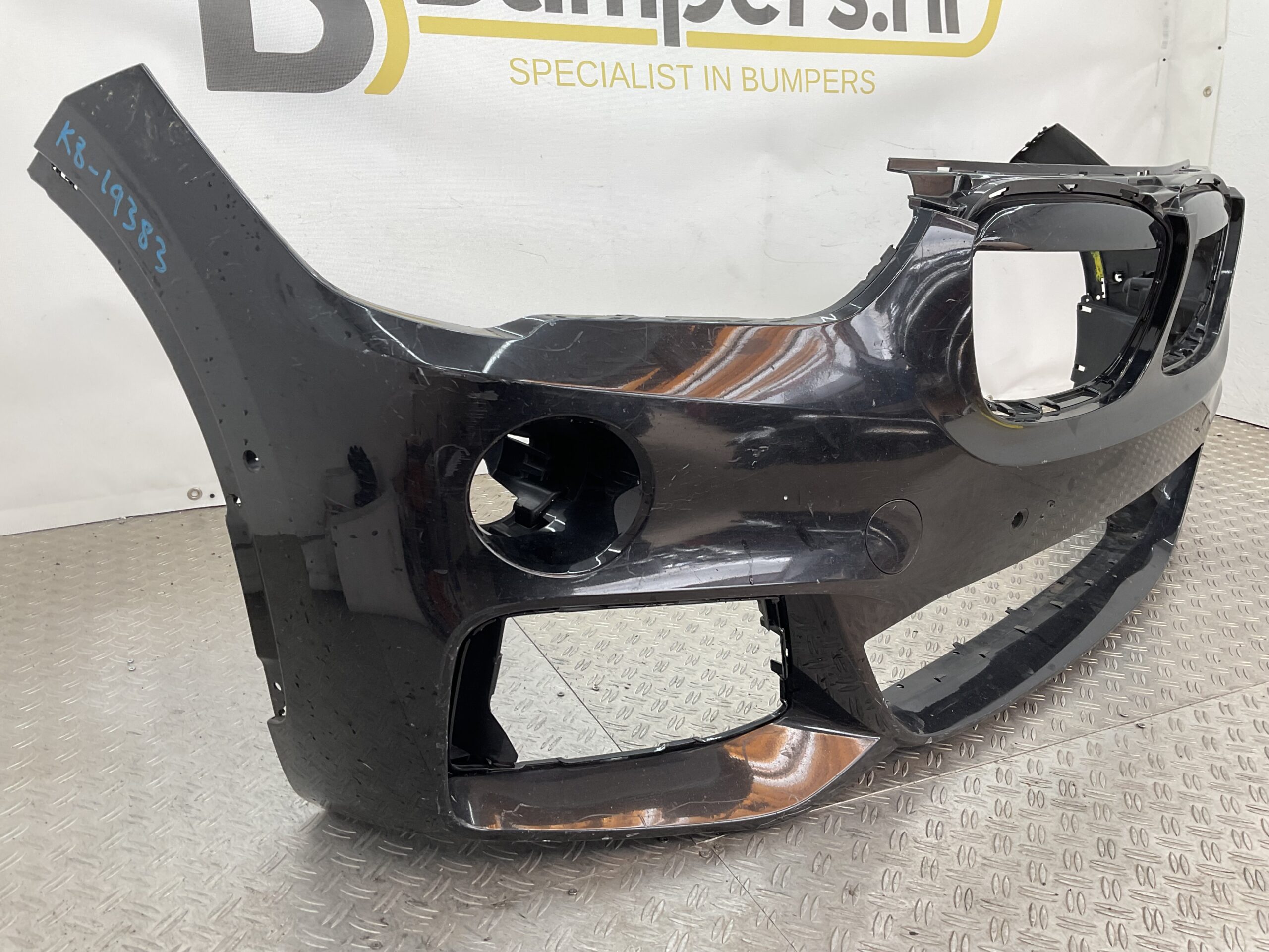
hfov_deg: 61.7
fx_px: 1063
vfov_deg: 48.2
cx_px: 634
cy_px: 476
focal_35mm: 29
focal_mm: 3
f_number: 1.8
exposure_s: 1/100
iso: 25
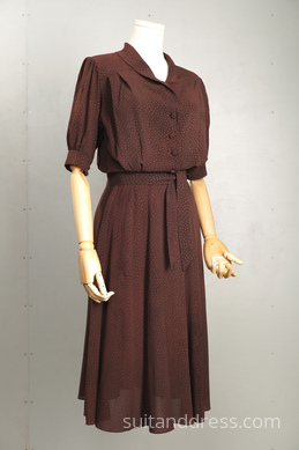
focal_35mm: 48
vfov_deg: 41.1
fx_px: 598
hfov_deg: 28.1
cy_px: 225
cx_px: 150
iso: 400
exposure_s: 1/100
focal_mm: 32
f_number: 4
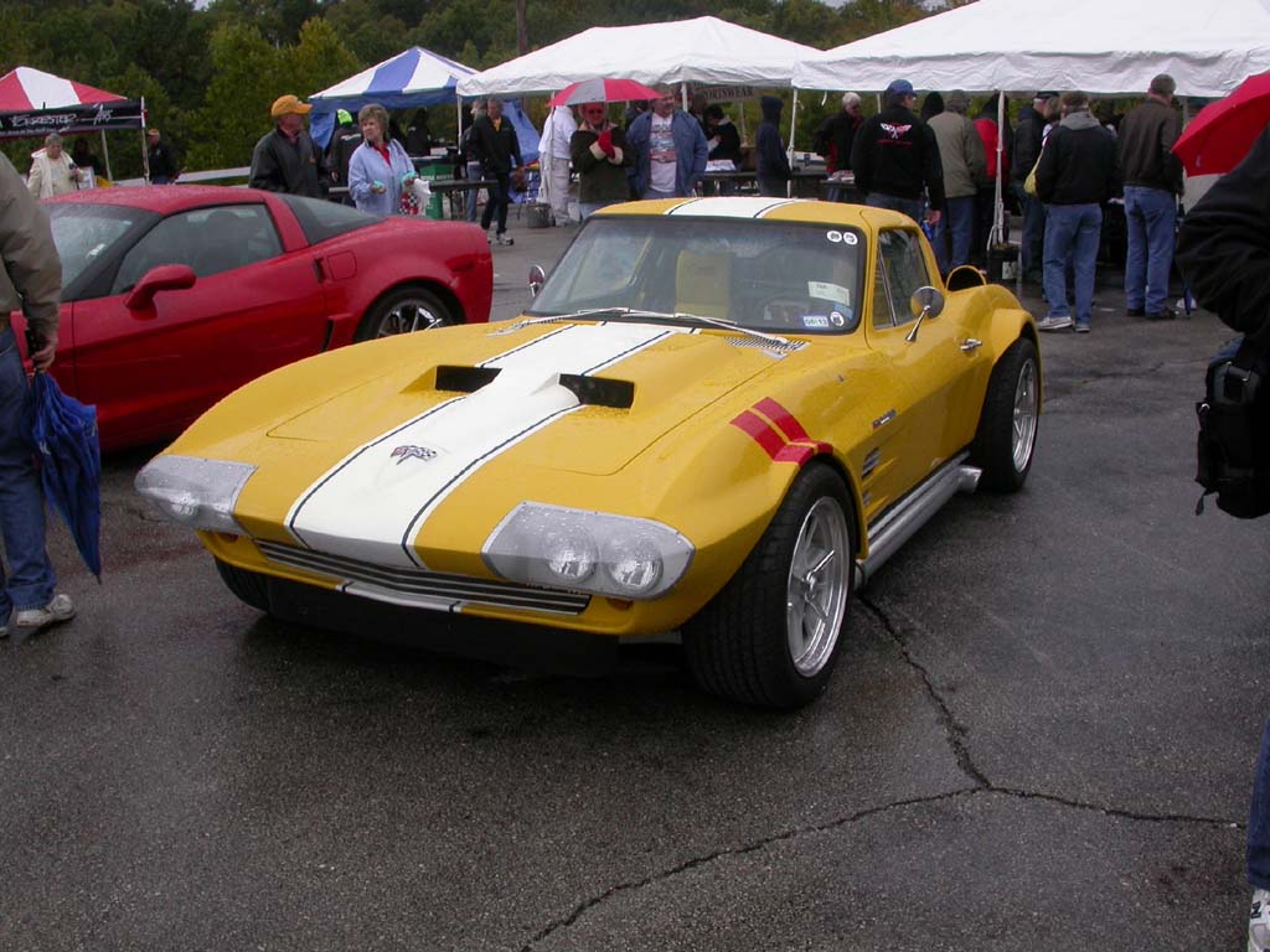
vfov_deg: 37.7
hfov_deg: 49.0
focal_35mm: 38
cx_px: 635
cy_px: 476
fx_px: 1394
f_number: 6.7
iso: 100
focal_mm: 7.85
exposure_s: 1/280
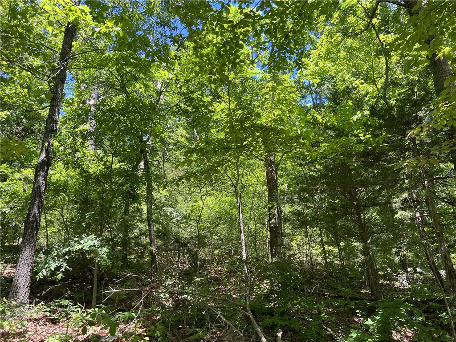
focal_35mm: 26
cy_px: 171
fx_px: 343
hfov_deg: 67.3
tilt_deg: +21.5
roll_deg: +3.4
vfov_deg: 53.1
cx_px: 228
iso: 50
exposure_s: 1/458
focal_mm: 5.7
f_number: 1.5
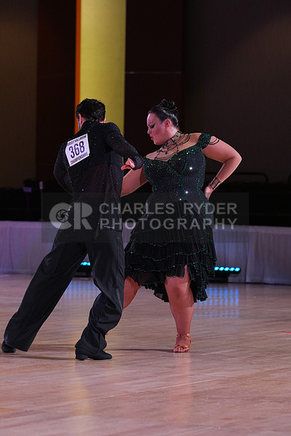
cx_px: 146
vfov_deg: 15.2
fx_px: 1636
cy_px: 218
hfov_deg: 10.2
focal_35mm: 135
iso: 2500
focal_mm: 135
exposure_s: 1/250
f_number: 5
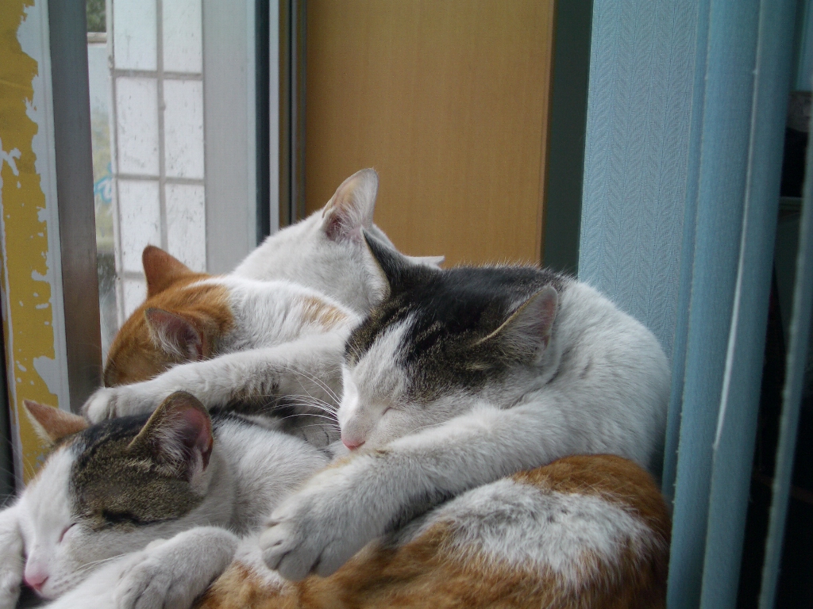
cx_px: 406
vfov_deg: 29.7
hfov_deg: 38.9
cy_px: 304
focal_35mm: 49
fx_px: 1151
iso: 50
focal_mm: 8.2
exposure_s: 1/80
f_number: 3.1
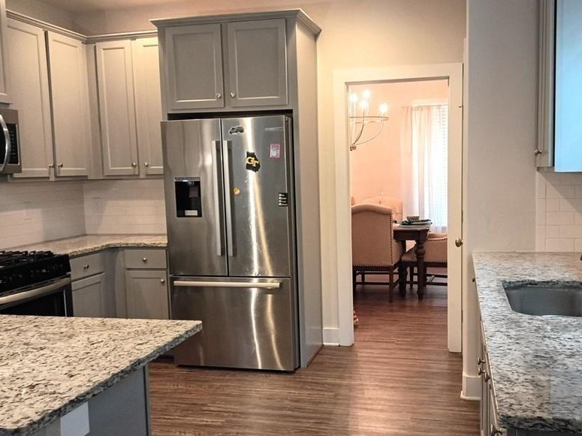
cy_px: 247
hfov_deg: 50.1
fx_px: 622
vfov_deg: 38.6
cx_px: 305
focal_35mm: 37
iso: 1754
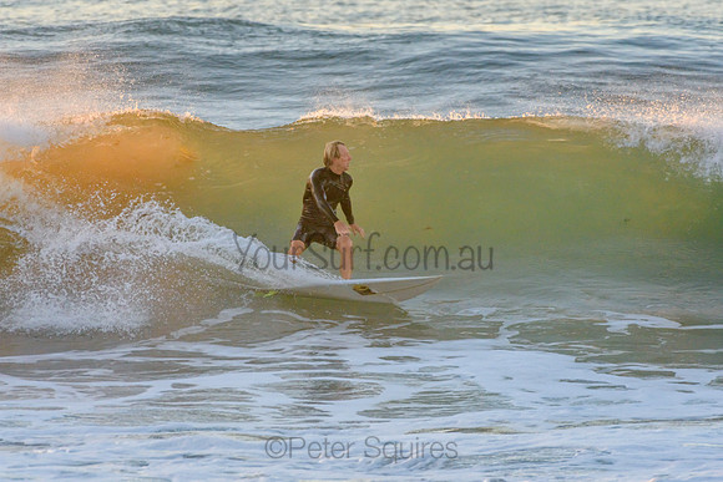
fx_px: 15065
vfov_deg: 1.8
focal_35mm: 750
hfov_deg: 2.7
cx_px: 362
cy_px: 241
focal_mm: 500
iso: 1600
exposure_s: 1/1000
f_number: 5.6
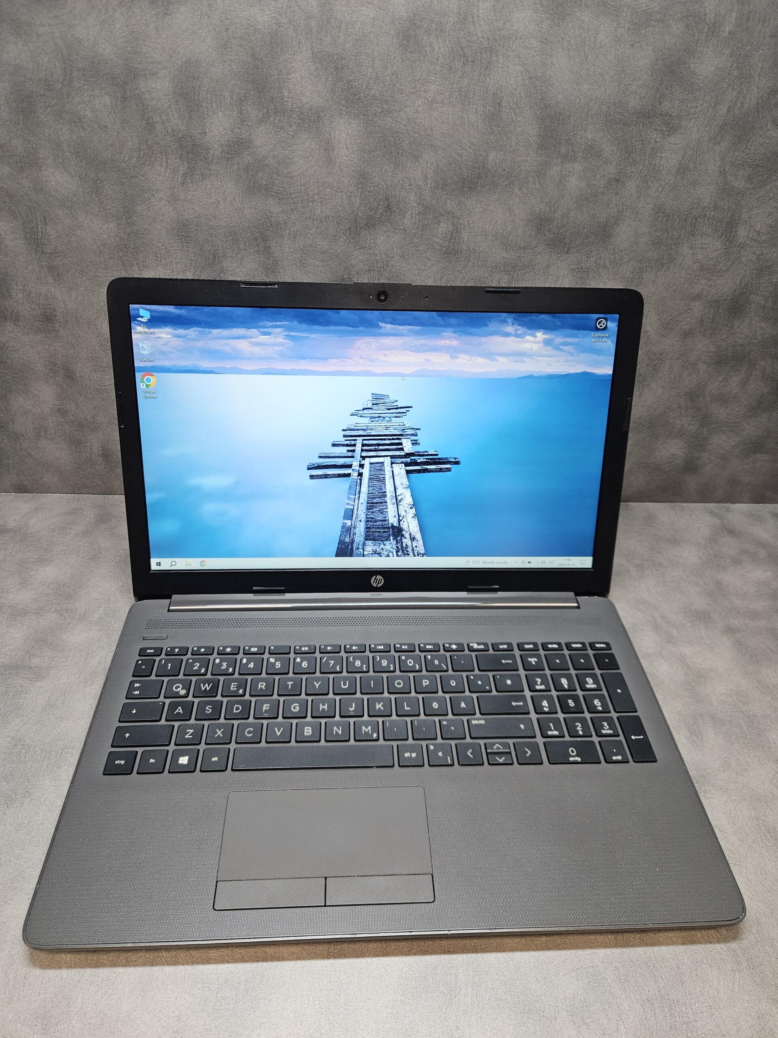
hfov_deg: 58.9
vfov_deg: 73.9
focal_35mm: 23
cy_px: 519
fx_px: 689
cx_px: 389
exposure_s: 1/359
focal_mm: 5.4
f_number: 1.8
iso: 400
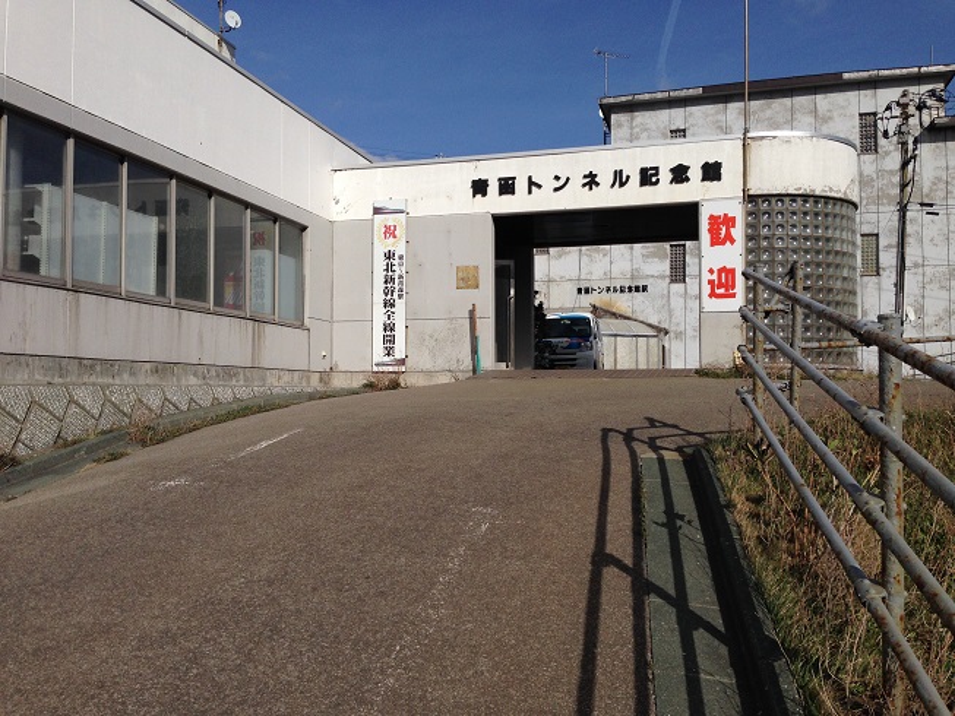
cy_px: 358
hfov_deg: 55.3
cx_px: 478
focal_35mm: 33
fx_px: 911
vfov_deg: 43.0
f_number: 2.4
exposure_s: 1/4525
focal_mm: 4.12
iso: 50
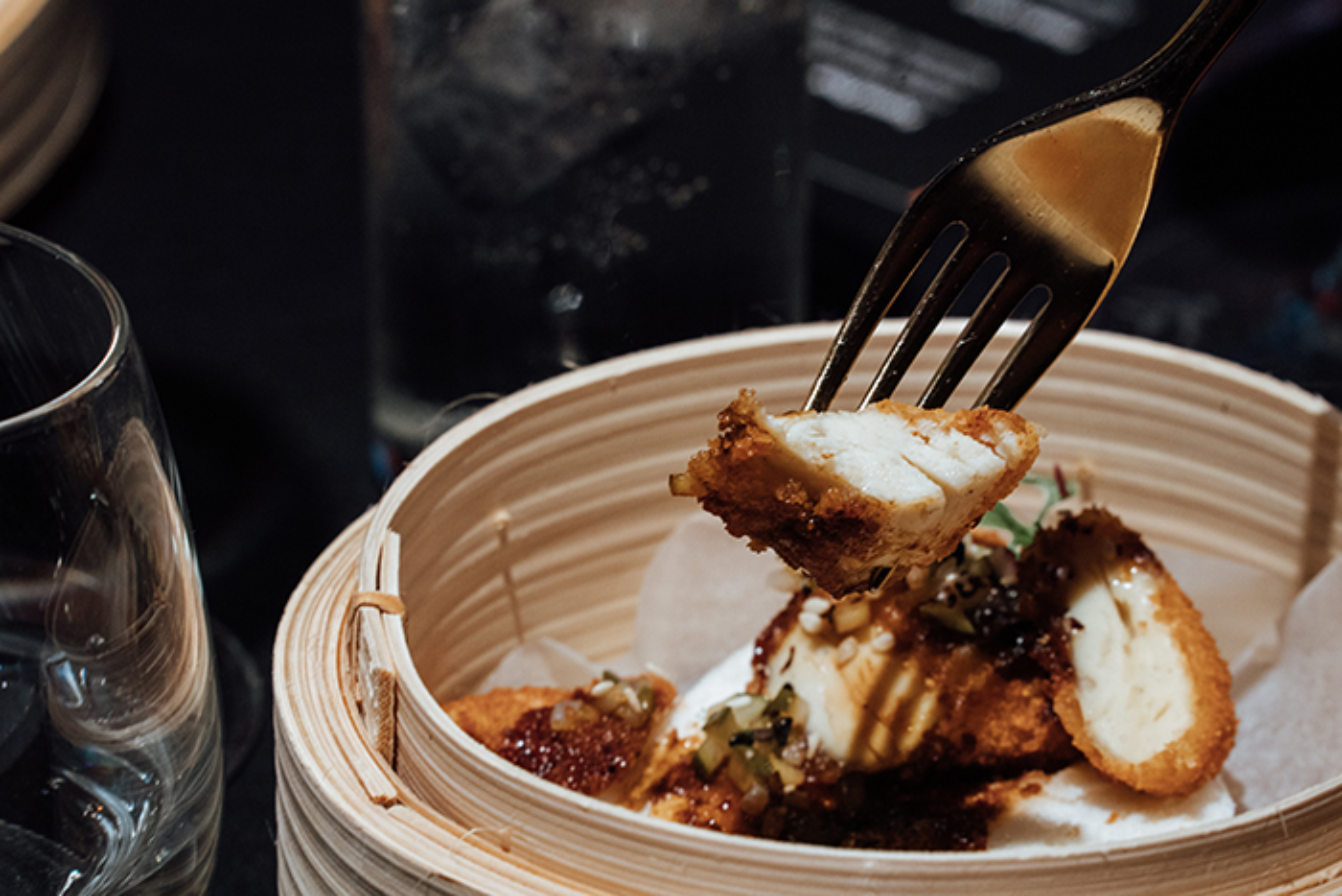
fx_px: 7457
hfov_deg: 10.3
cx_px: 671
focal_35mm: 200
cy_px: 448
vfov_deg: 6.9
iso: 3200
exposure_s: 1/100
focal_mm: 200
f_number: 13
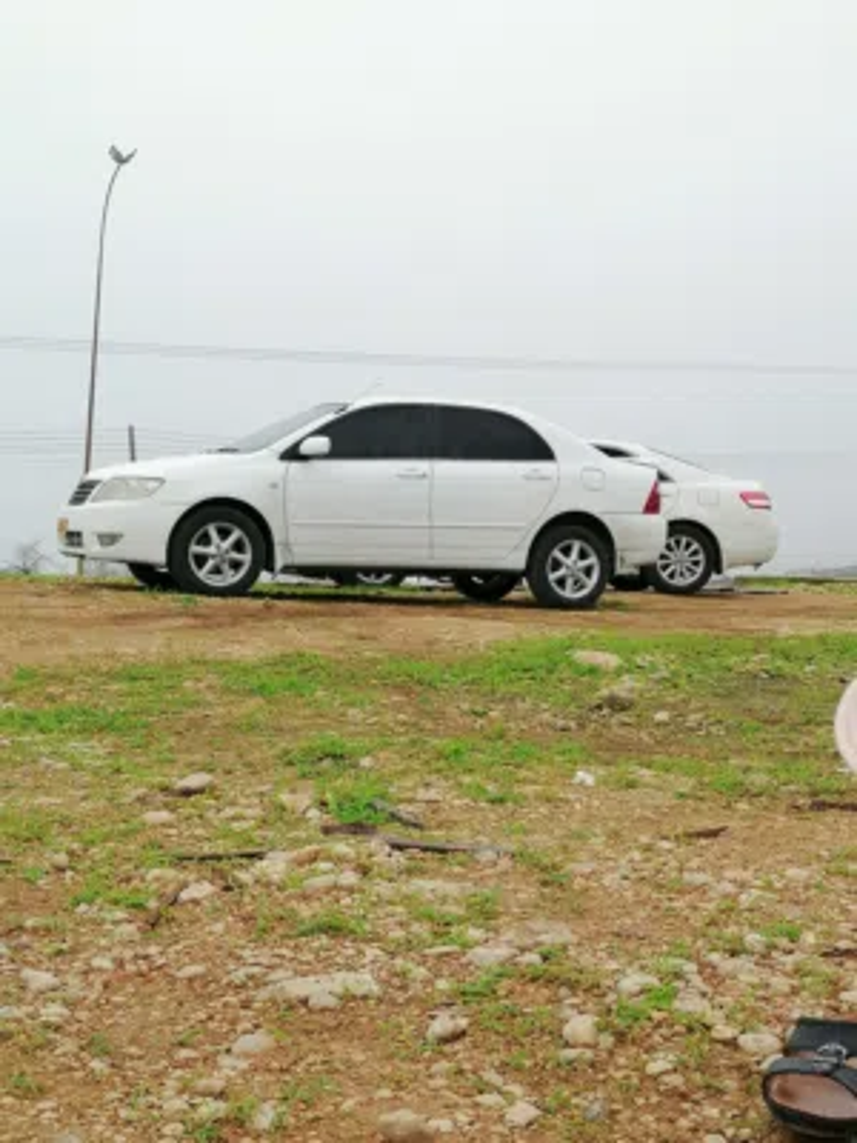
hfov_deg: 29.7
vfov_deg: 38.9
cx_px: 428
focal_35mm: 49
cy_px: 572
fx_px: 1617
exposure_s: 1/341
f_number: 1.8
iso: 50
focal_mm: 5.3
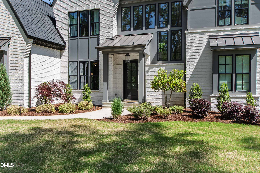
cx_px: 130
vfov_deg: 43.6
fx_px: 217
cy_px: 86
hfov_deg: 61.9
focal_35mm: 30
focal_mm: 20
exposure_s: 1/100
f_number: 8
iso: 100
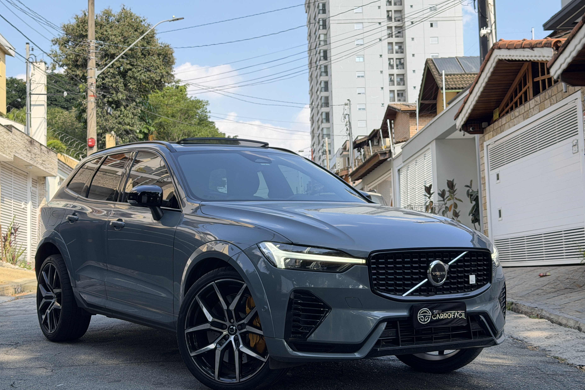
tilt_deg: +6.3
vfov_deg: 25.1
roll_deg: +1.8
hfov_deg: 36.9
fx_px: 877
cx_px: 269
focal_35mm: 54
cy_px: 180
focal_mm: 6.76
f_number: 1.78
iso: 100
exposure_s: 1/726
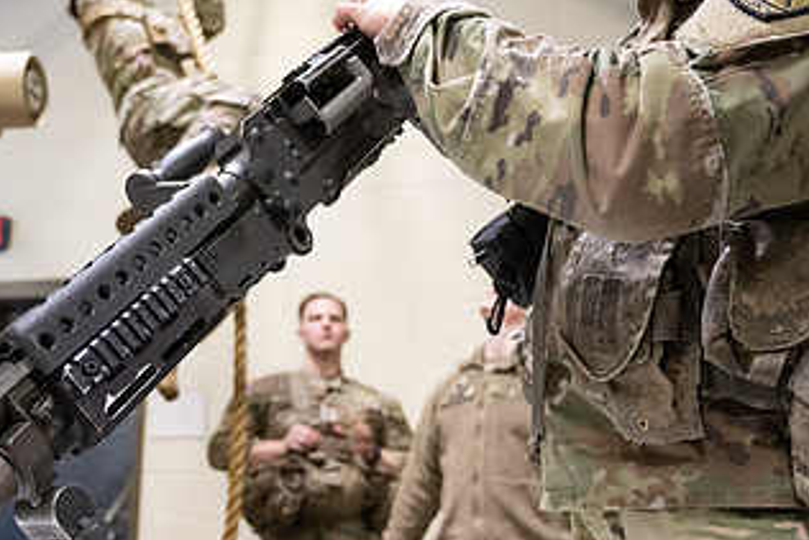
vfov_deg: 30.5
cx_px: 243
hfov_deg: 43.6
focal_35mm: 44
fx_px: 989
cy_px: 244
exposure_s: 1/250
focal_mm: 24
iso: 2500
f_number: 4
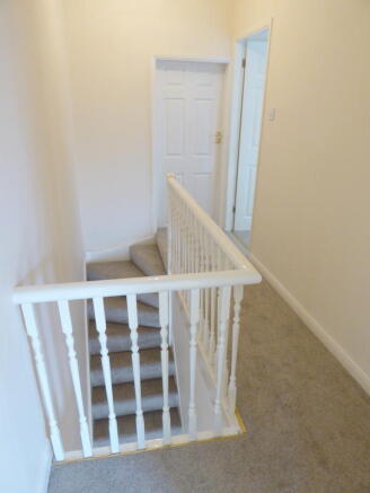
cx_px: 185
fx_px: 342
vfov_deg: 71.6
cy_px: 246
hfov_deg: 56.8
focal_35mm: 24
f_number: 4
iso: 400
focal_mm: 4.3
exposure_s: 1/15
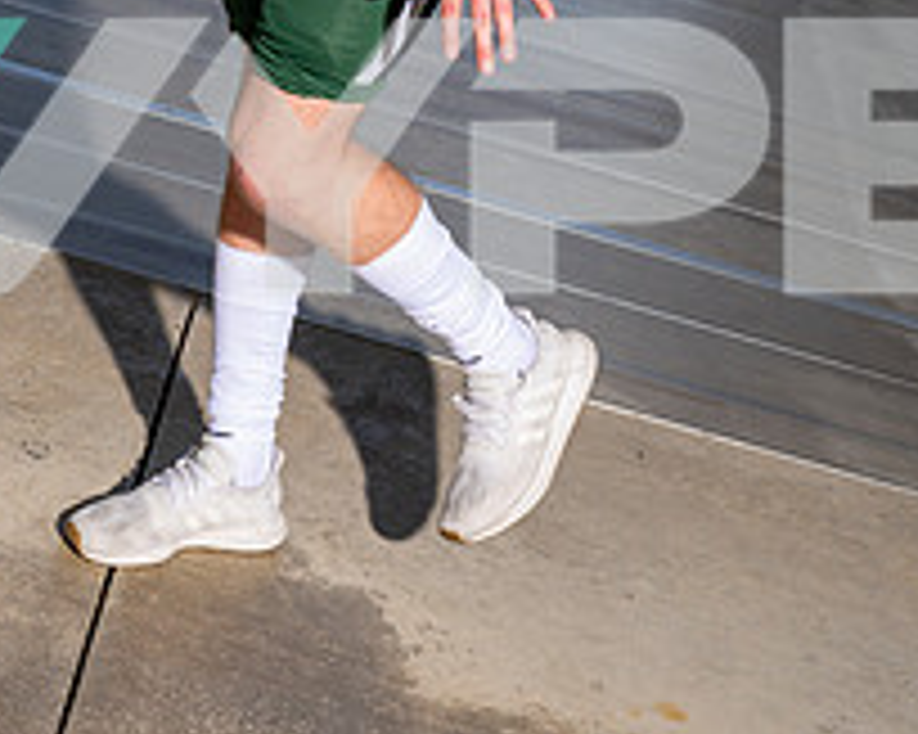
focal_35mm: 85
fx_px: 2308
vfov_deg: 17.2
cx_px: 428
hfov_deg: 22.5
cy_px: -158
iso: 160
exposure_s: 1/250
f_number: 8
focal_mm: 41
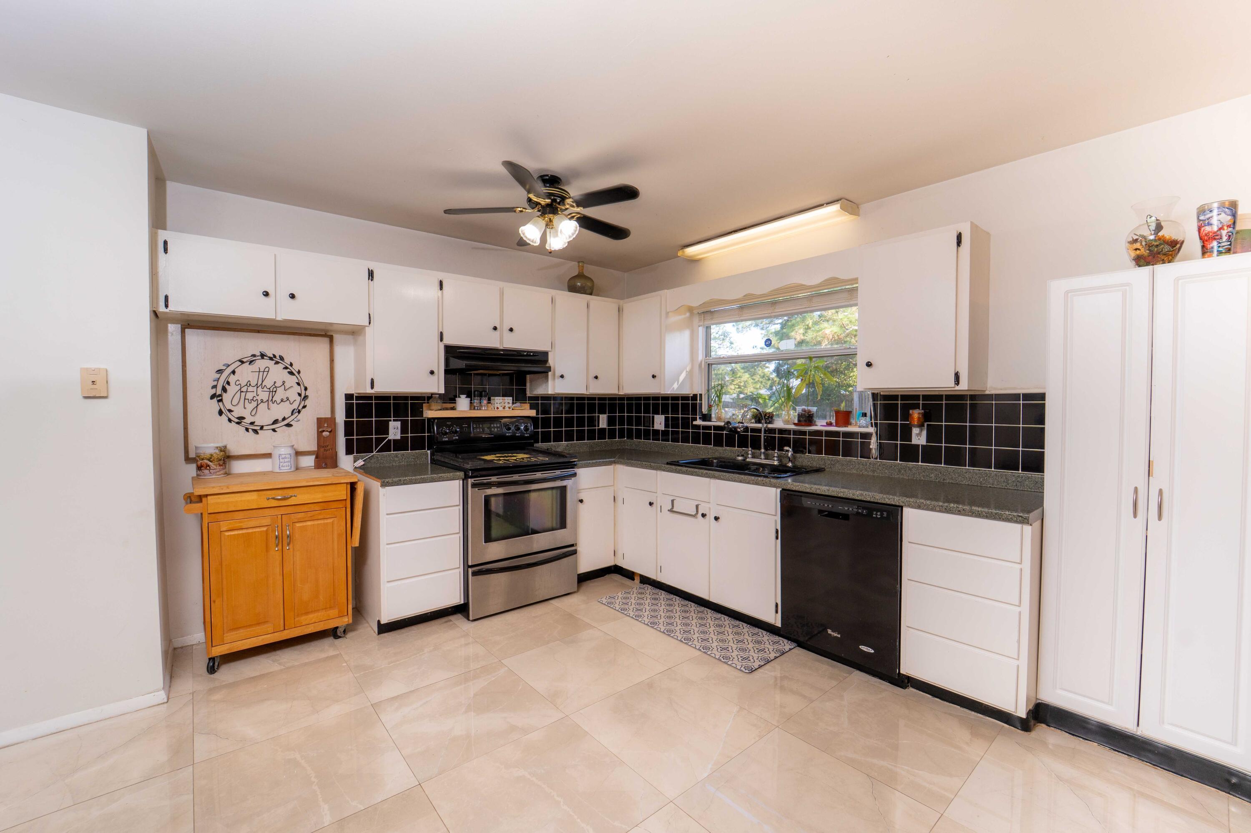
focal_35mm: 14
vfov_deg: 80.2
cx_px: 626
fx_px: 495
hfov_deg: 103.2
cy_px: 416
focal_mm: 14
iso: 320
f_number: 5.6
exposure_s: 1/125
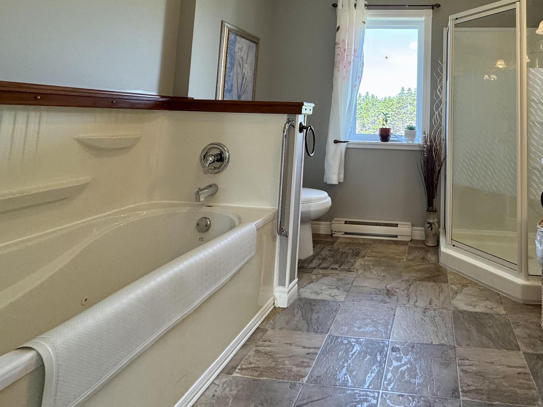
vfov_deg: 57.2
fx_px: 345
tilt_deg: +5.0
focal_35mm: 22
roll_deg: -0.5
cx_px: 401
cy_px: 89
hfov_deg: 71.6
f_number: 2.2
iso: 160
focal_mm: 2.22
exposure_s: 1/120
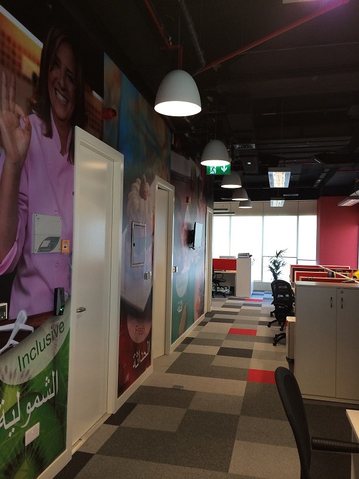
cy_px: 240
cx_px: 180
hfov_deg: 46.8
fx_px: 415
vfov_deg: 60.0
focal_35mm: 30
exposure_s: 1/30
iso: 50
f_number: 2.2
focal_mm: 4.12
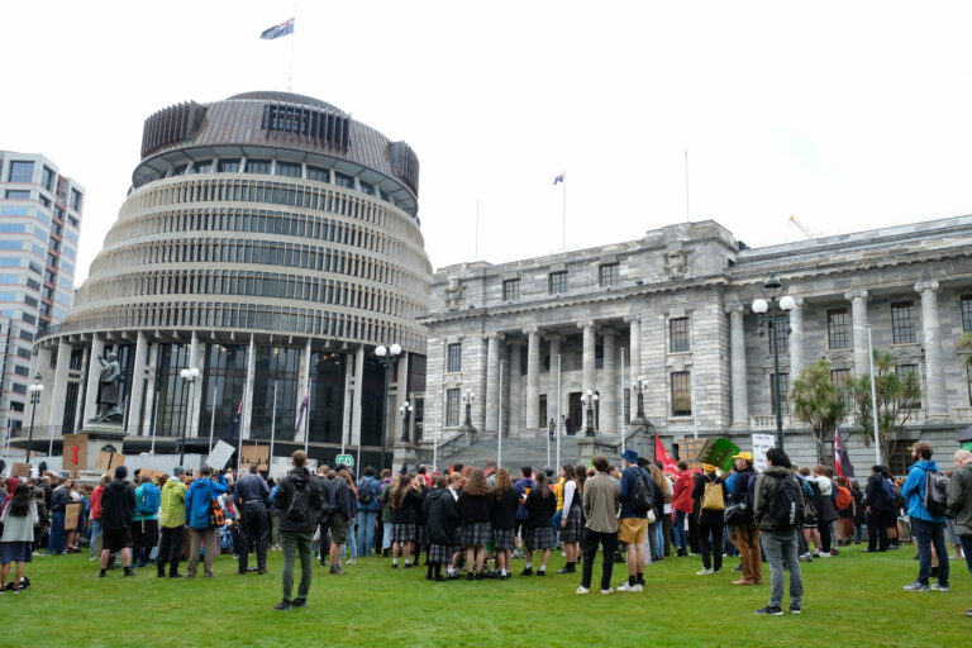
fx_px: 864
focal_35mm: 32
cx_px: 486
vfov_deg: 41.1
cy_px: 324
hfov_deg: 58.7
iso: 200
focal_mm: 21.4
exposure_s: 1/30
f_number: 11
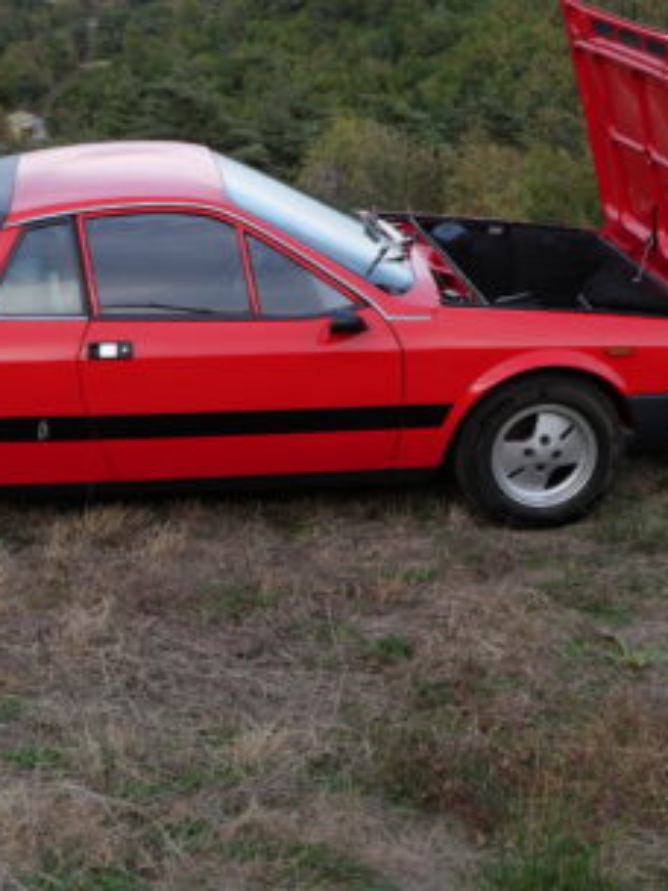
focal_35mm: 67
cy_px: 237
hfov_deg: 21.9
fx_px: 1724
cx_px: 231
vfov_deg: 28.6
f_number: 4.5
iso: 200
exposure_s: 1/160
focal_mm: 17
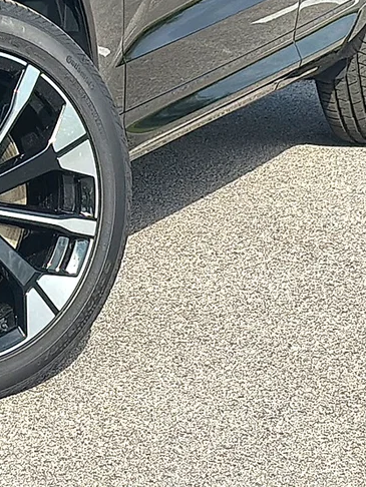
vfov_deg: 13.7
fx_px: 2028
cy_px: 227
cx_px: 112
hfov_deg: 10.3
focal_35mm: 144
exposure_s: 1/4405
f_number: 1.78
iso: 100
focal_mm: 6.86
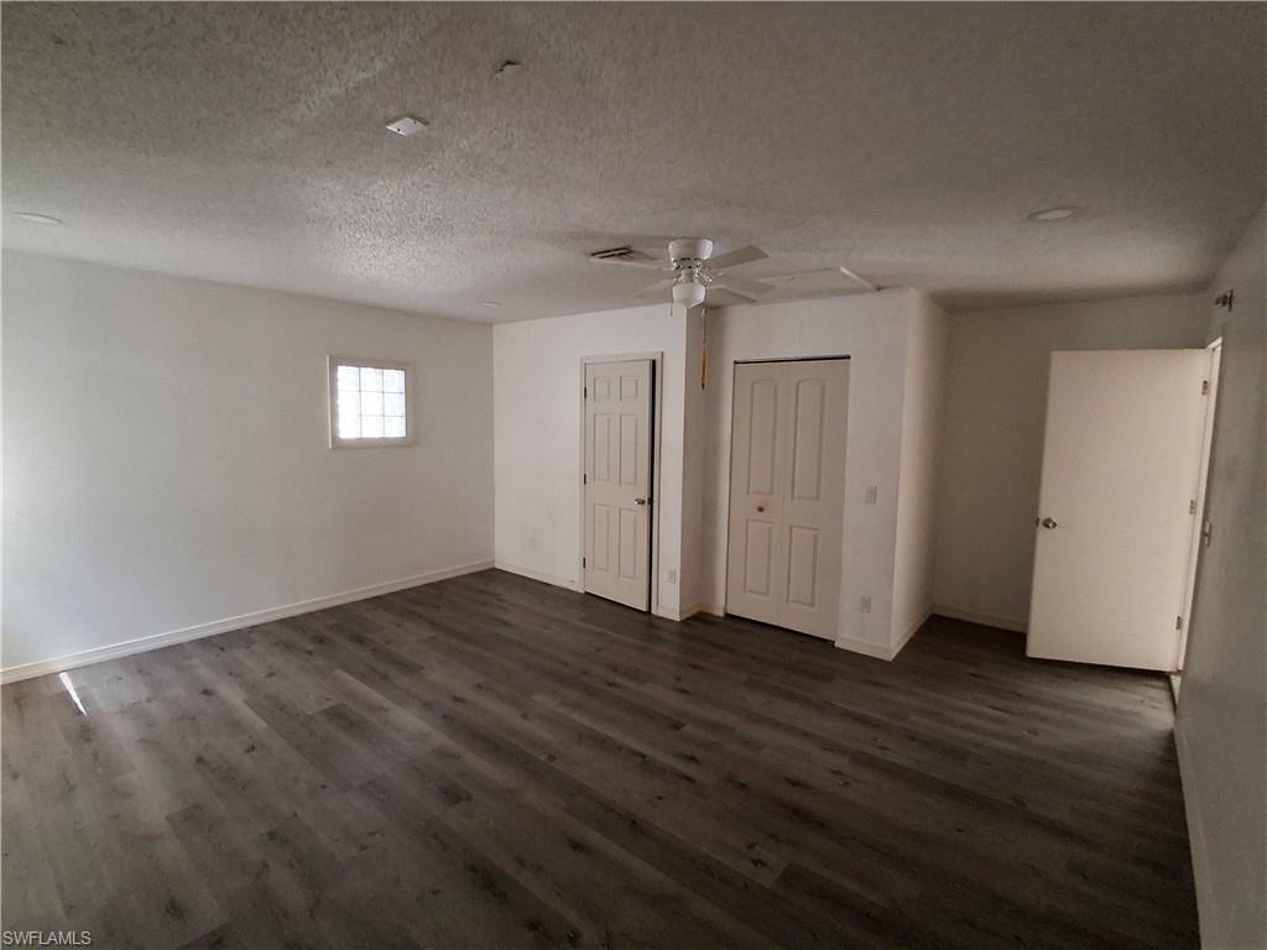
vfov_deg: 78.1
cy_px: 475
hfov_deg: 94.5
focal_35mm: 16
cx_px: 634
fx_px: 586
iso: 500
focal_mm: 1.64
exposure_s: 1/24
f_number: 2.2
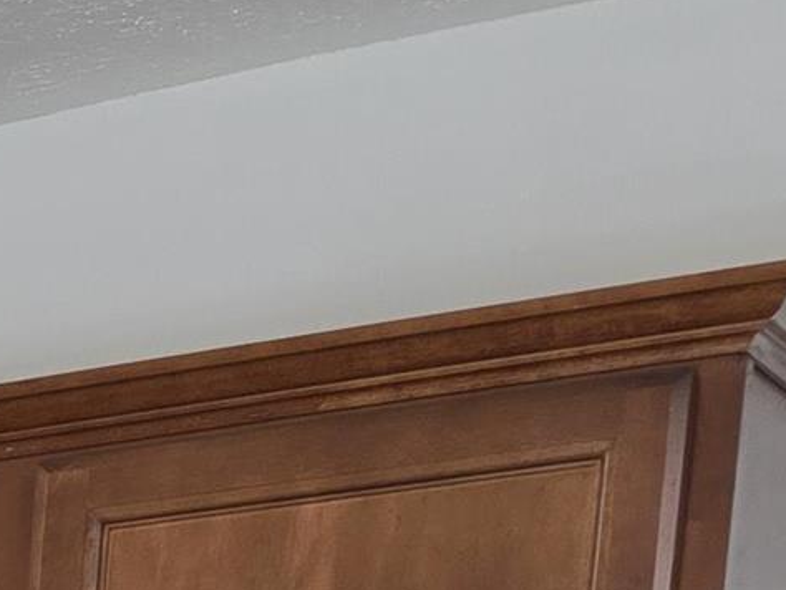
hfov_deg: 10.4
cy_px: 1793
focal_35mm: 149
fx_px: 3385
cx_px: -1376
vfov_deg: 8.3
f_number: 1.7
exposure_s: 1/120
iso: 80
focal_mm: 6.3
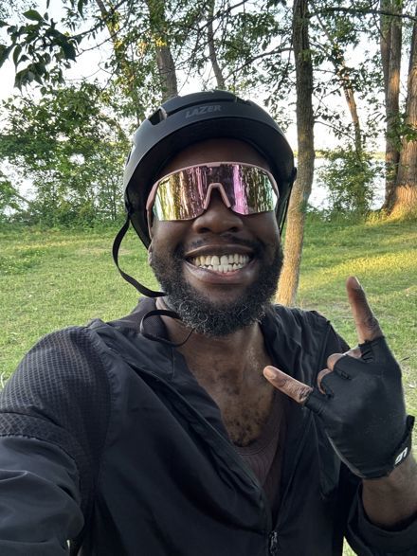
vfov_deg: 60.0
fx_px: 482
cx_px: 208
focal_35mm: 30
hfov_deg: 46.8
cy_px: 278
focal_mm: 2.69
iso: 80
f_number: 1.9
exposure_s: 1/60
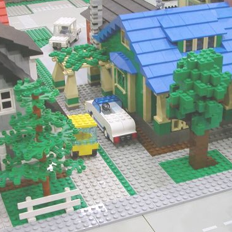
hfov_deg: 24.5
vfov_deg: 24.6
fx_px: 531
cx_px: 159
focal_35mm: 70
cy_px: 138
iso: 100
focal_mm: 7.5
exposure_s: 1/11.1
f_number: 3.2
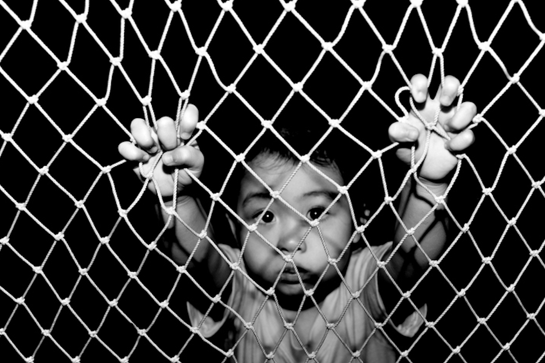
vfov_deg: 26.5
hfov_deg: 38.9
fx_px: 772
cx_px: 275
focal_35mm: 51
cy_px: 181
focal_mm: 50
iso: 800
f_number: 5.6
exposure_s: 1/125
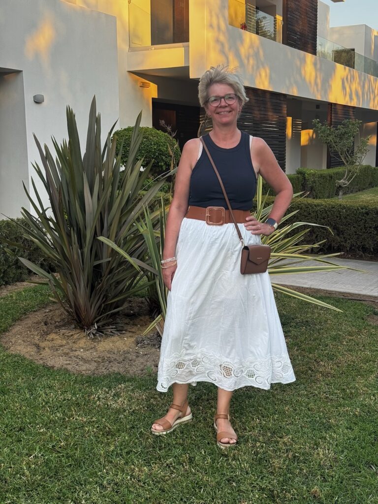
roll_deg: -0.1
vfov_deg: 39.7
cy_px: 252
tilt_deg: -8.7
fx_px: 699
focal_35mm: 48
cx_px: 189
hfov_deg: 30.3
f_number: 1.78
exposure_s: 1/394
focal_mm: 6.76
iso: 64
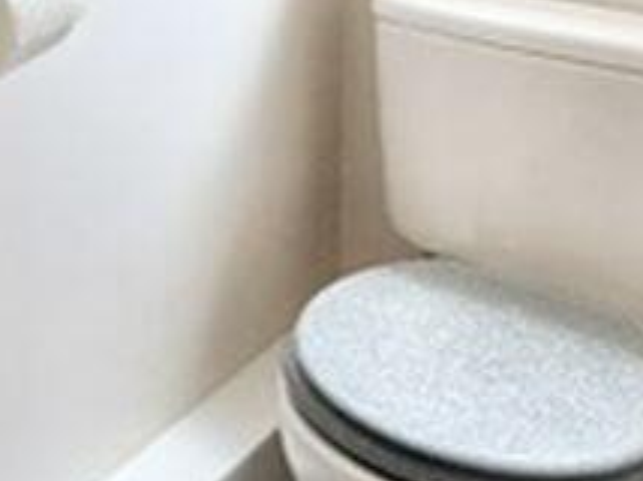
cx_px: -267
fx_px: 1243
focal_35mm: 67
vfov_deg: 18.3
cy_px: -325
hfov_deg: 24.1
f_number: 2.2
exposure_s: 1/121
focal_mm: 2.22
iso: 250
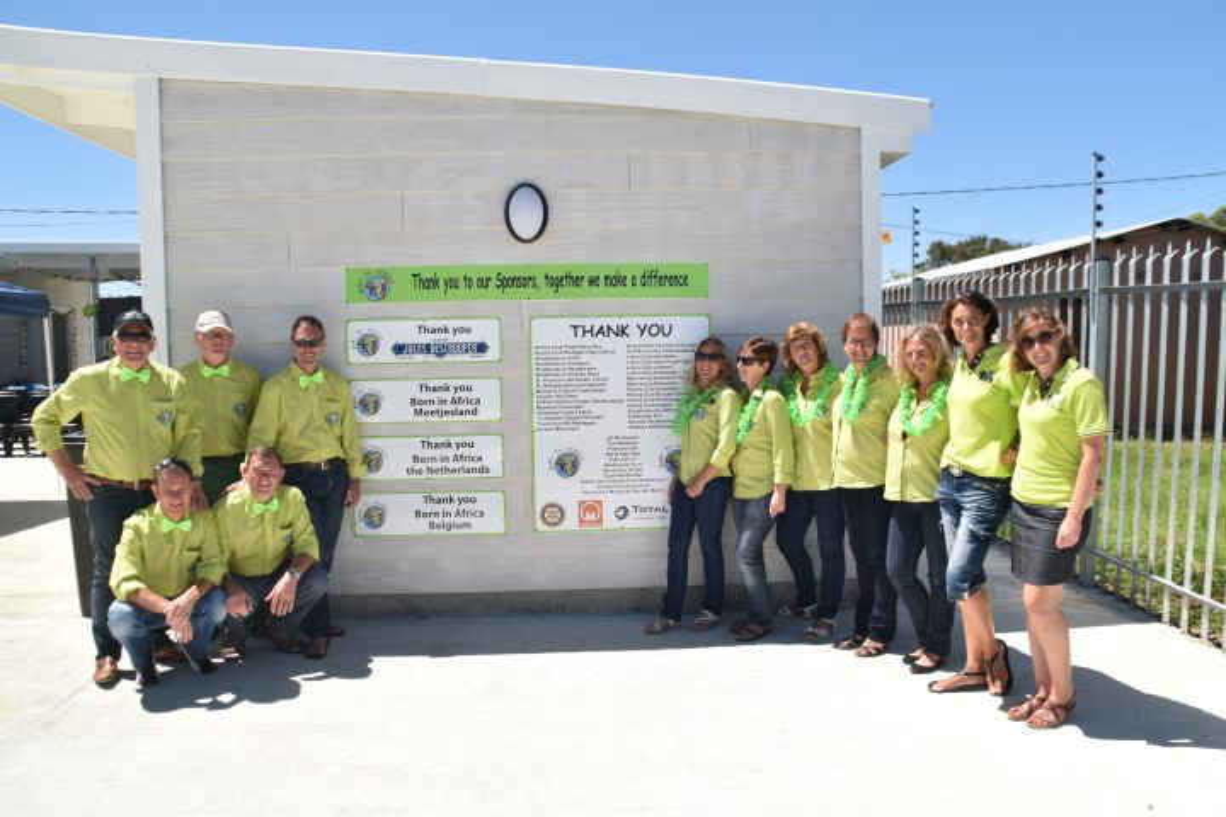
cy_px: 408
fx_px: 919
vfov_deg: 47.9
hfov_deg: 67.4
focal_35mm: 27
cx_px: 613
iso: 100
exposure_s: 1/250
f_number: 9
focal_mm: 18
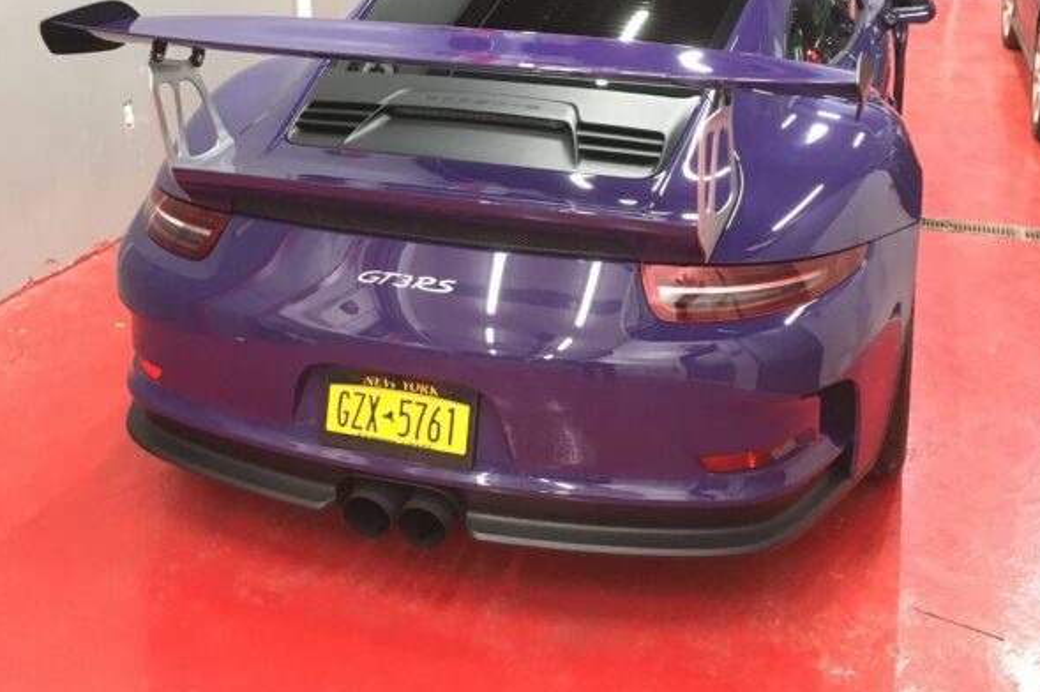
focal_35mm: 41
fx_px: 1184
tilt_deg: -12.1
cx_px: 523
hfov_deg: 47.4
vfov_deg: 31.5
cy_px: 106
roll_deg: +0.0
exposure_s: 1/30
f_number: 2.2
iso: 200
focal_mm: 4.15
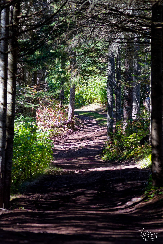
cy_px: 122
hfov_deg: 6.1
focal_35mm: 225
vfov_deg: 9.1
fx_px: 1528
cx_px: 82
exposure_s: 1/500
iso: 800
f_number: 5.6
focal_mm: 150
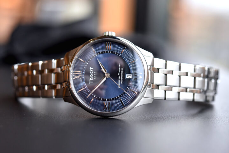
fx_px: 382
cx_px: 114
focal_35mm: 60
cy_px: 76
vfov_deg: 22.6
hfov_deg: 33.4
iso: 2000
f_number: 5.6
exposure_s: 1/60
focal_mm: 60
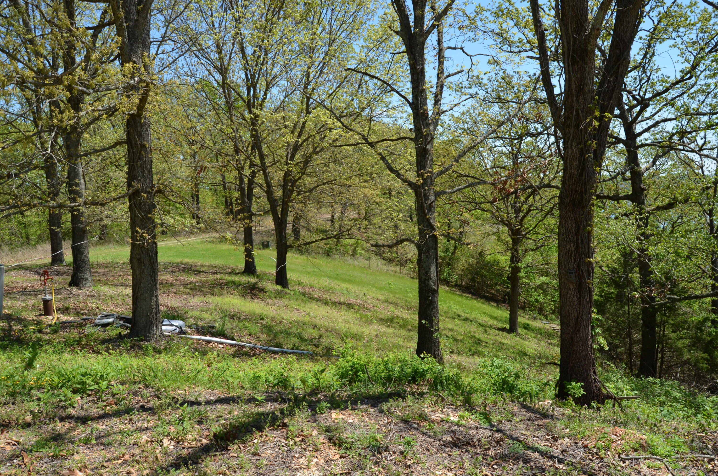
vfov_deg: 47.7
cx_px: 359
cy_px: 238
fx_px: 537
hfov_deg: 67.5
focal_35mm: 27
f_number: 8
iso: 125
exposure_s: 1/250
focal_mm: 18
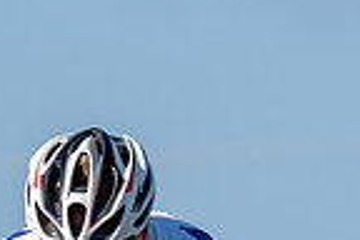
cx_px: 77
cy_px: 172
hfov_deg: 1.3
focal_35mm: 1599
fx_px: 15989
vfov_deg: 0.9
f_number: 4.5
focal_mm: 197
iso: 100
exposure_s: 1/800
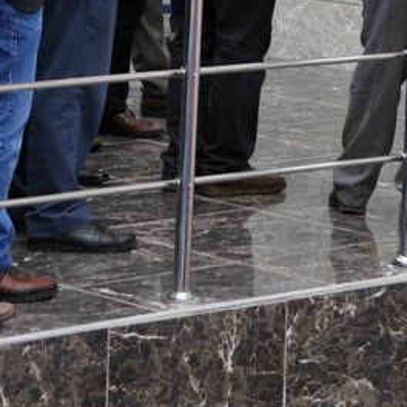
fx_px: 2621
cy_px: -143
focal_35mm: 197
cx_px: 247
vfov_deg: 8.7
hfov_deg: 8.9
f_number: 5
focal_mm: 34
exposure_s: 1/100
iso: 400
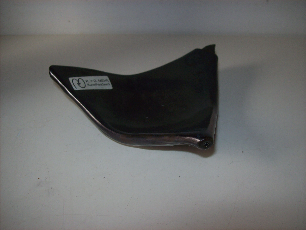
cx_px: 153
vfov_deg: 39.6
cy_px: 115
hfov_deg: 51.4
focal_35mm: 36
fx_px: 318
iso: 80
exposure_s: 1/64
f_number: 2.7
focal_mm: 6
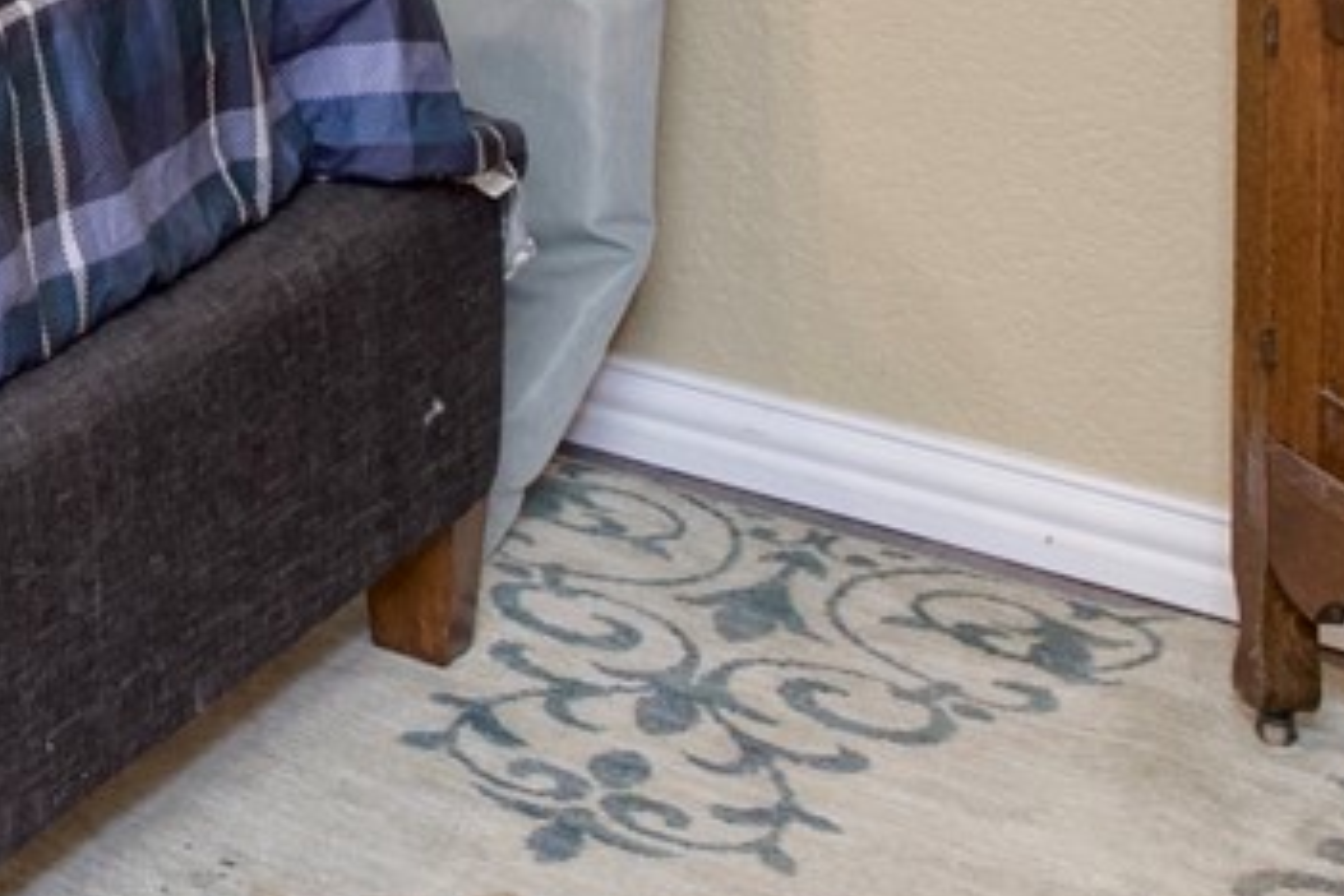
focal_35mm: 99
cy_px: -1114
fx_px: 3696
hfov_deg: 14.7
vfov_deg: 11.8
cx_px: -1731
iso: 400
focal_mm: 16
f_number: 5.6
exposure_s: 1/3.33
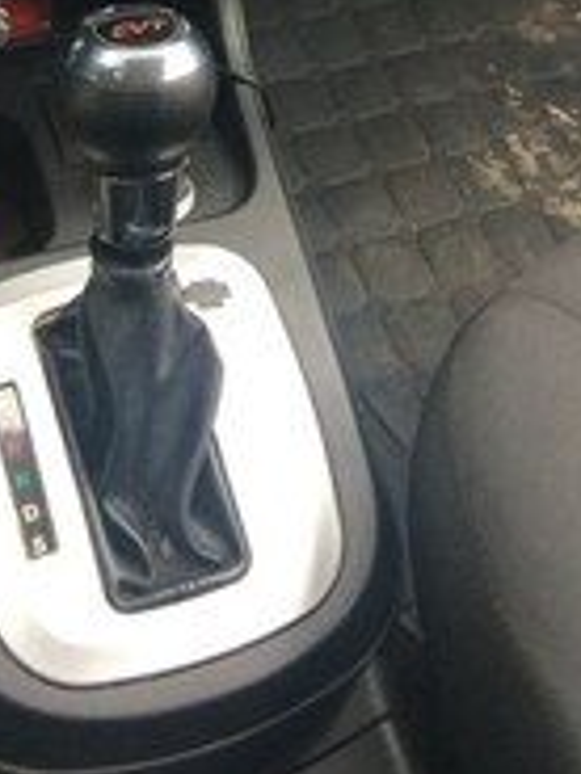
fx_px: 1746
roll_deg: -17.9
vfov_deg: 23.2
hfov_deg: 18.9
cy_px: -114
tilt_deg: -40.4
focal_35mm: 78
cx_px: 328
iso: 80
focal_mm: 4.15
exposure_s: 1/33
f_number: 2.2
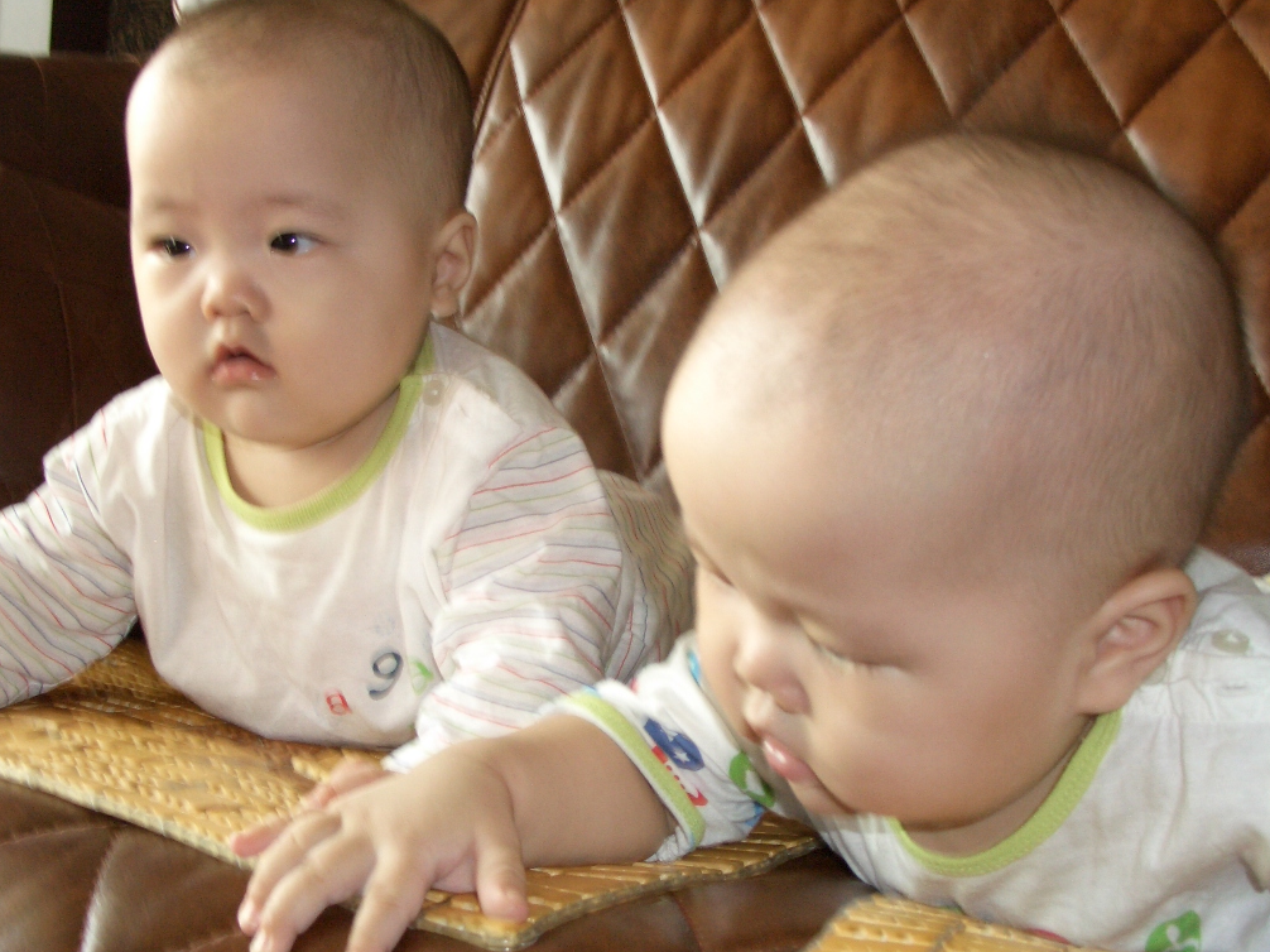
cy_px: 484
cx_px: 617
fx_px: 1541
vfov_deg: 34.3
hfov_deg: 44.8
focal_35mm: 42
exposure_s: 1/60
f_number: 2.8
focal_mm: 7.1
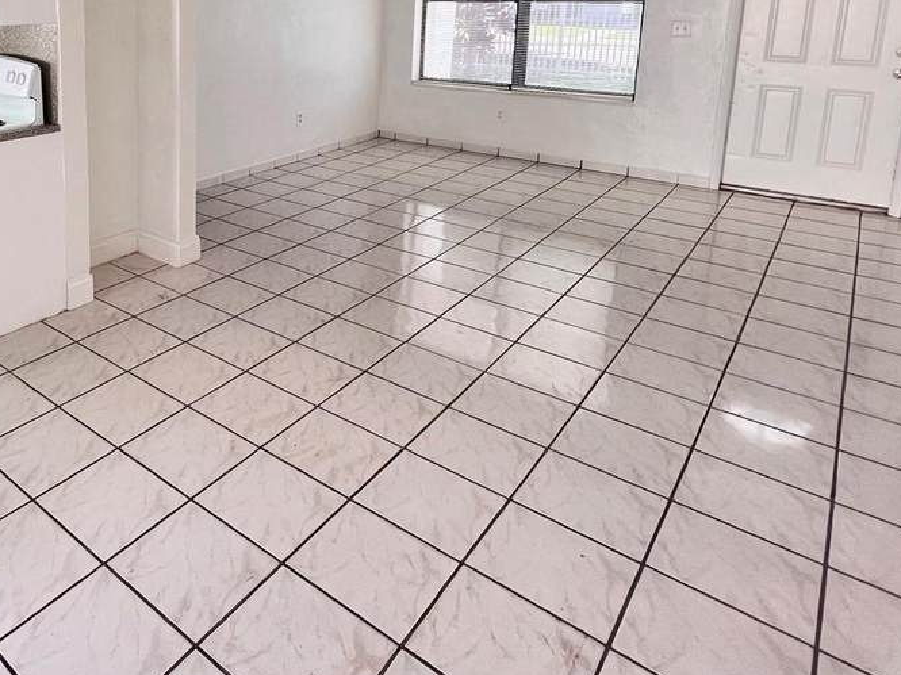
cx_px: 161
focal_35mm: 25
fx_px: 650
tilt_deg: -10.1
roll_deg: +0.3
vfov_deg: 50.4
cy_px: 106
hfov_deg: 62.6
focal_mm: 1.57
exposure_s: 1/120
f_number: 1.8
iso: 160
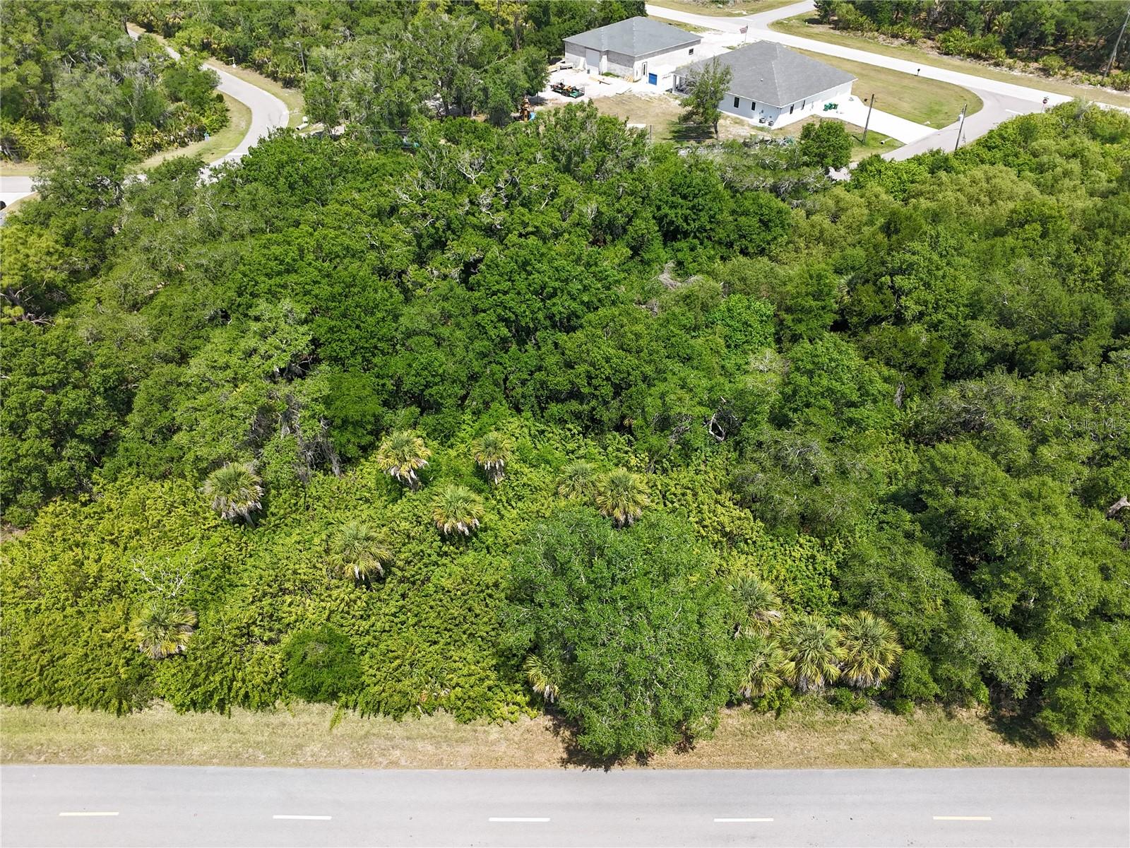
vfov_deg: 56.8
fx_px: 783
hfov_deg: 71.6
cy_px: 424
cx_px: 565
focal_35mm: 24
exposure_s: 1/640
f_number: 2.8
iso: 100
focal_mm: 4.55
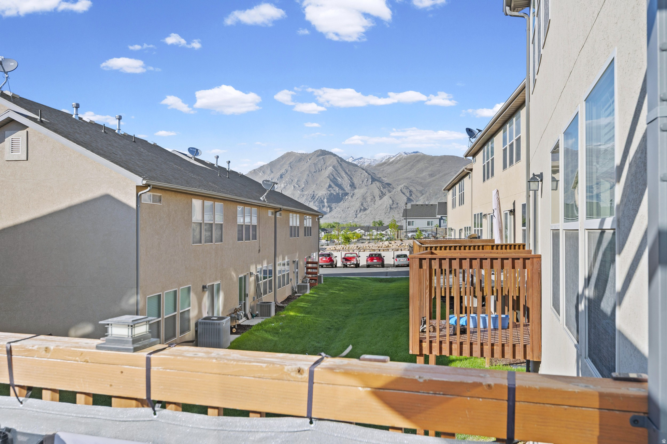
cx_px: 334
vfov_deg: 45.0
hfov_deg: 63.7
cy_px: 222
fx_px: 537
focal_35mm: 29
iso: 250
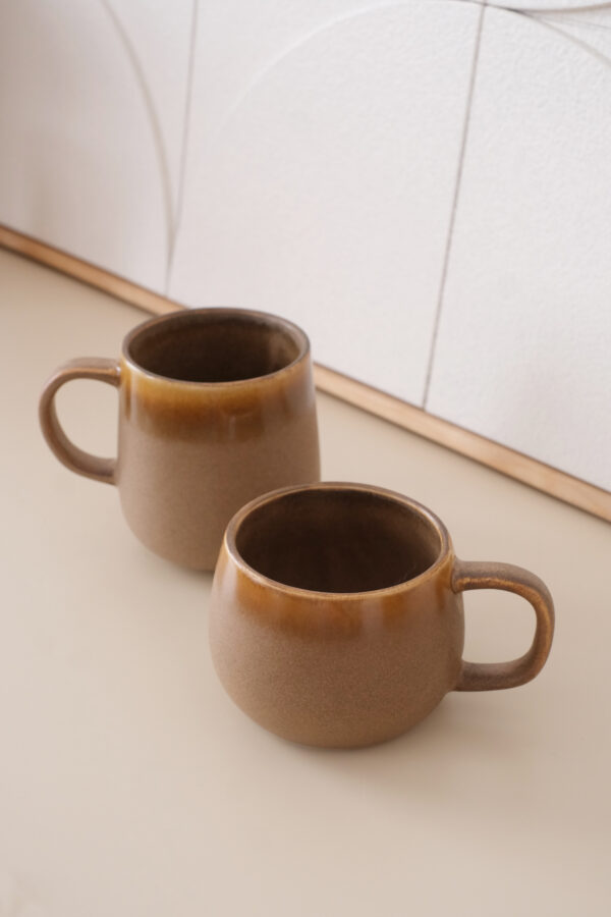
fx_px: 1349
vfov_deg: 37.5
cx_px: 306
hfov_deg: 25.5
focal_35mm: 53
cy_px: 458
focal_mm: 35
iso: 160
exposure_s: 1/52
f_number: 2.8
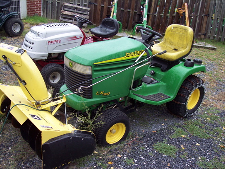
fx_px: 253
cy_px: 84
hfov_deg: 47.9
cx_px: 112
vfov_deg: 36.8
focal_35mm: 39
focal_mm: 8
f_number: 3.4
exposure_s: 1/125
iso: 100
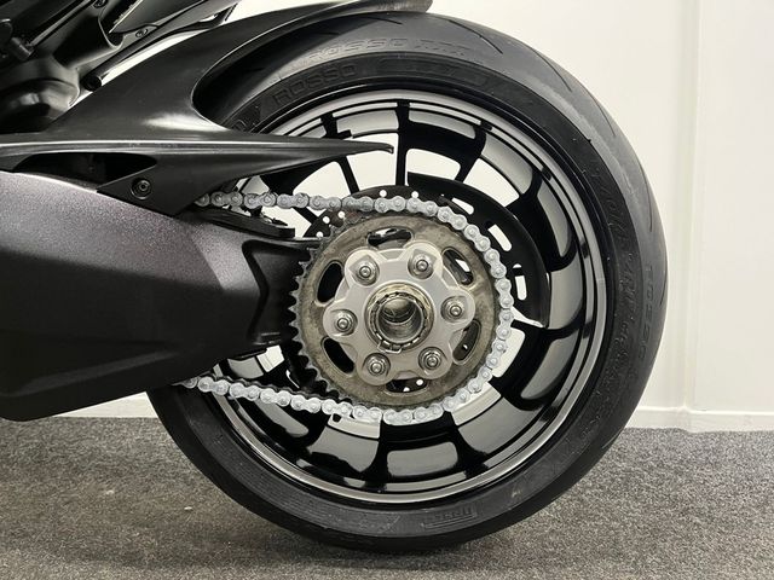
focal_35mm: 26
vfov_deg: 53.1
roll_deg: -0.7
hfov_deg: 67.3
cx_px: 387
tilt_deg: -2.8
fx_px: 581
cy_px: 290
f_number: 1.6
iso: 400
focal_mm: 5.1
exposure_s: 1/50
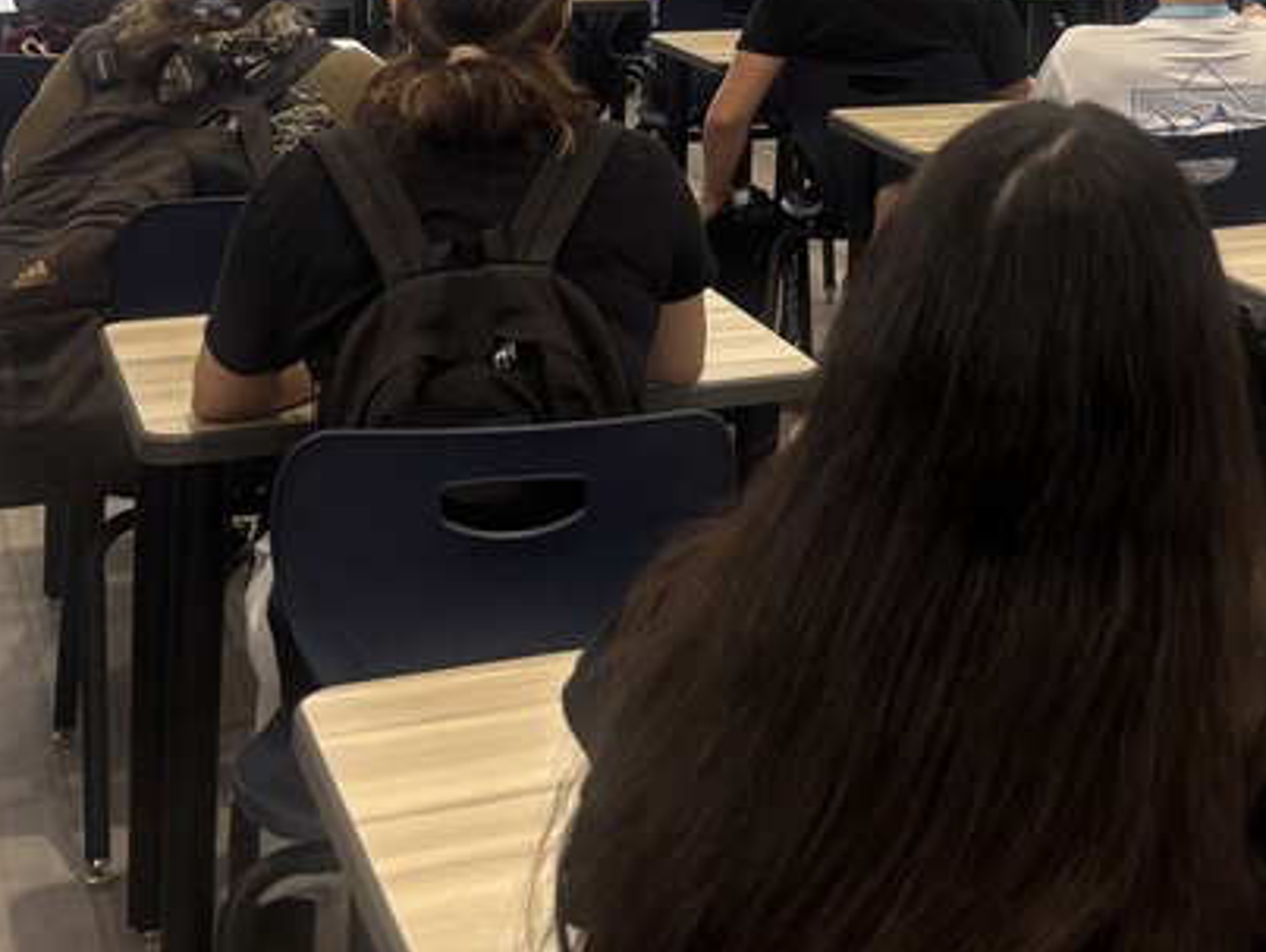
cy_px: -173
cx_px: 1225
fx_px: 2416
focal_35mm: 66
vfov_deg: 20.9
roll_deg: -2.2
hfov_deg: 27.9
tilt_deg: -1.5
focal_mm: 5.96
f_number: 1.6
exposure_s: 1/111
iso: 125
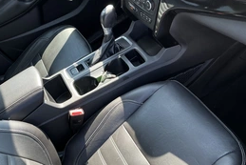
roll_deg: +42.1
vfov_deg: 29.6
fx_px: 308
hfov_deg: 42.1
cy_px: 117
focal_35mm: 45
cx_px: 57
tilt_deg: -39.5
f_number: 1.8
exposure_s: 1/122
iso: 25
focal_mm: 3
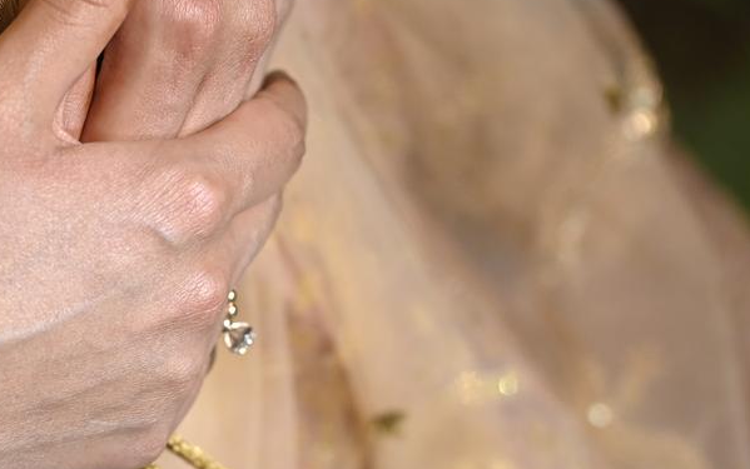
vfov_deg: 8.5
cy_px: 570
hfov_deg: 13.6
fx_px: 3129
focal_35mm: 153
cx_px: 109
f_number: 2.5
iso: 1250
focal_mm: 50
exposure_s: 1/200
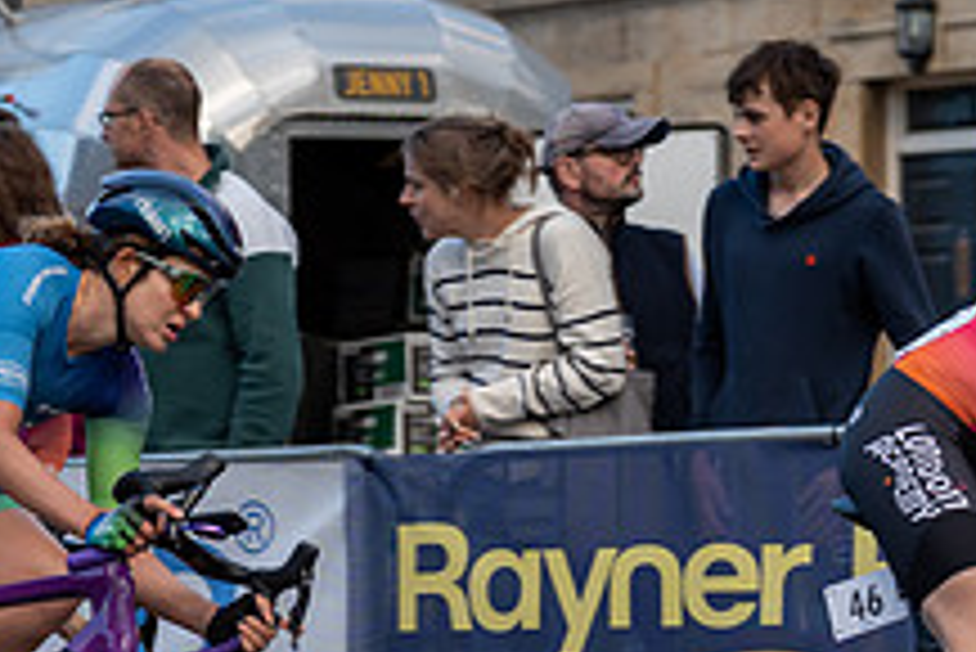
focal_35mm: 206
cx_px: 112
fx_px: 5588
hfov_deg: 9.9
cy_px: 492
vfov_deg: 6.7
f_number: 3.2
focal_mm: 77
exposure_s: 1/1000
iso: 320
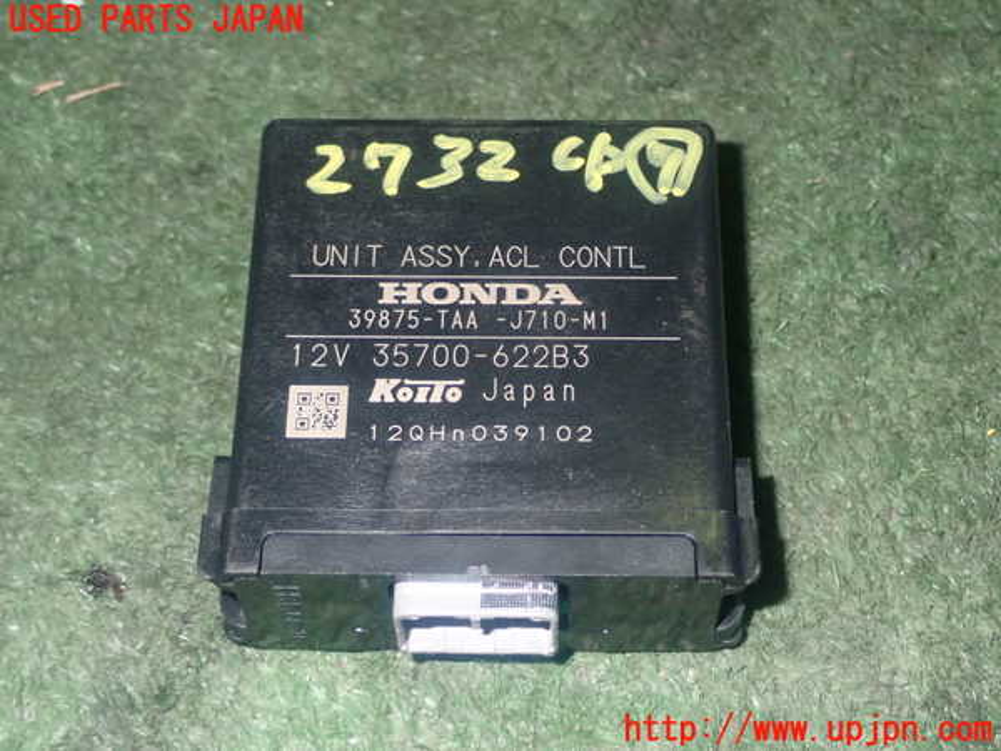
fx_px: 1793
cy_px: 376
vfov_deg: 23.7
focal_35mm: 62
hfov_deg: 31.2
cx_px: 500
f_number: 10
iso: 800
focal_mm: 11.09
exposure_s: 1/60
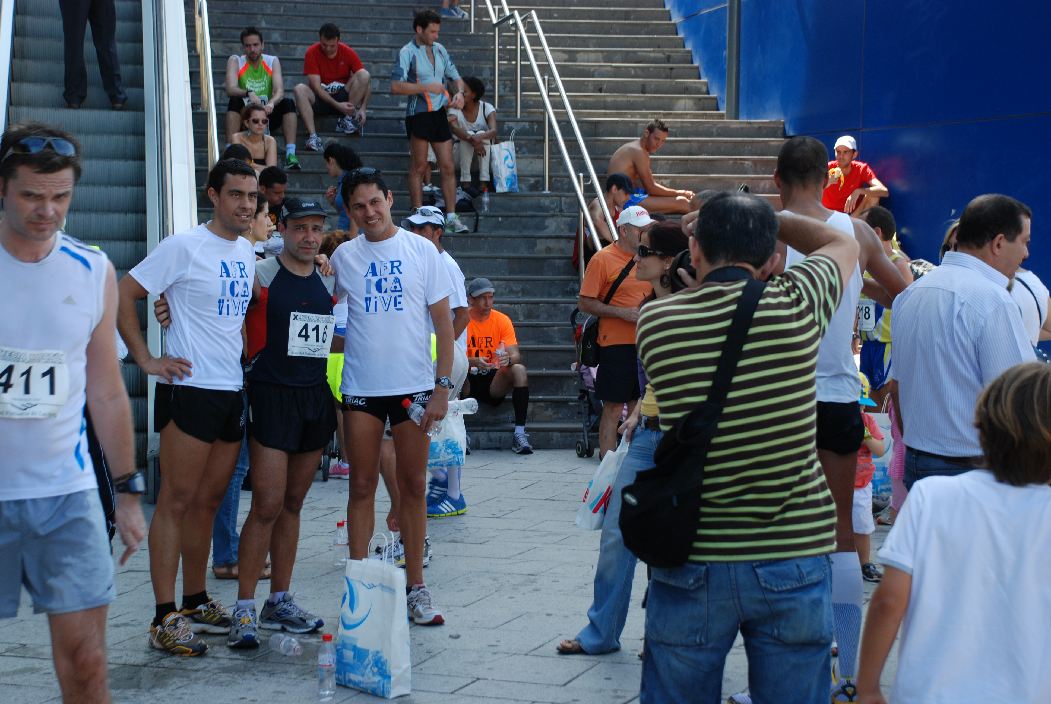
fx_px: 2105
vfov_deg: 19.0
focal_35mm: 72
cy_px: 352
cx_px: 526
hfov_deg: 28.0
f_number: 6.3
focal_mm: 48
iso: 200
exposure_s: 1/160
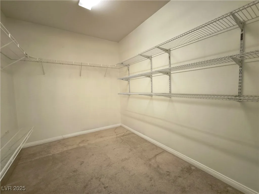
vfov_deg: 81.7
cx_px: 130
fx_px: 112
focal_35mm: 15
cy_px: 97
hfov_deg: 98.2
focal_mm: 1.91
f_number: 2.2
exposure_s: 1/30
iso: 400
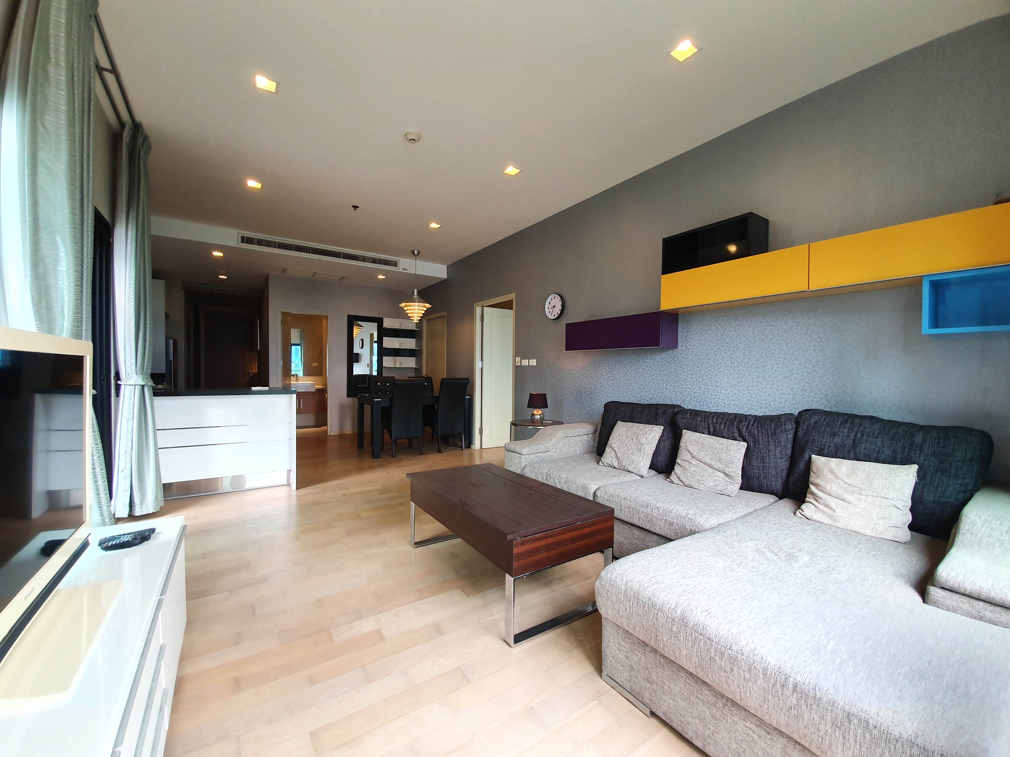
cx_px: 505
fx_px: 379
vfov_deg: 89.9
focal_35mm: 13
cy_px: 378
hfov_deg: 106.2
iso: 160
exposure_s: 1/50
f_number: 2.2
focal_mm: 1.8
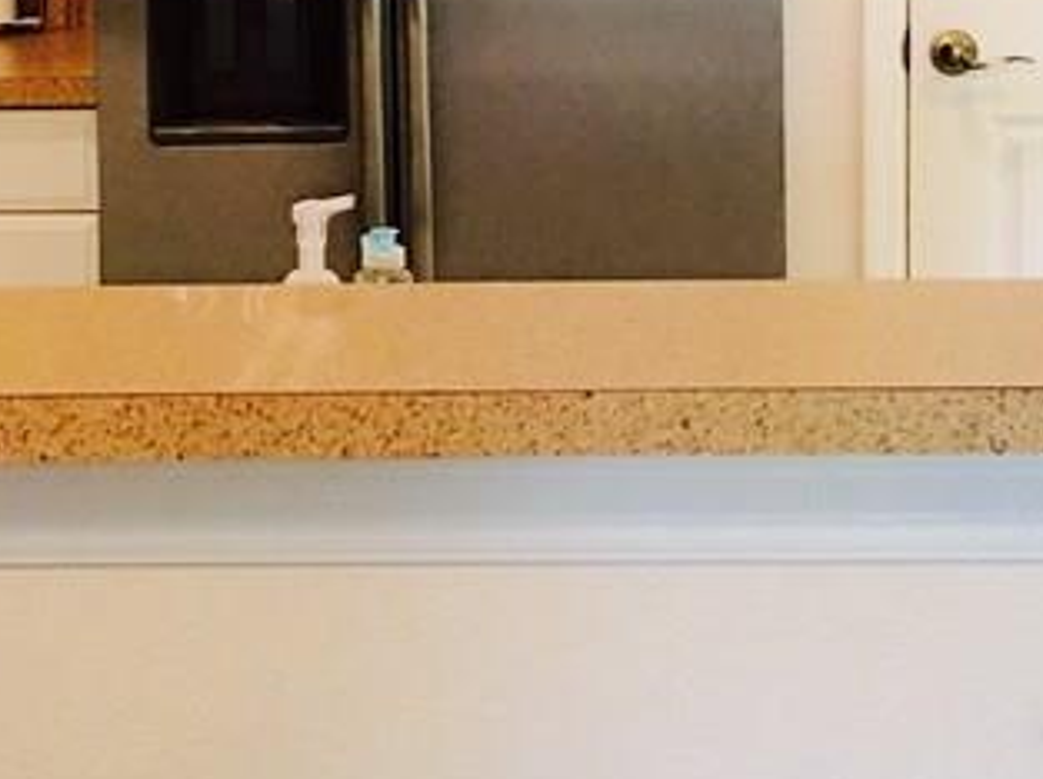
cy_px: -103
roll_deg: +0.8
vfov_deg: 15.1
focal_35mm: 95
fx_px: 2859
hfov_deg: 20.7
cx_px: 427
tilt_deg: -3.3
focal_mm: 4.15
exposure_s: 1/15
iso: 64
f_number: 2.2
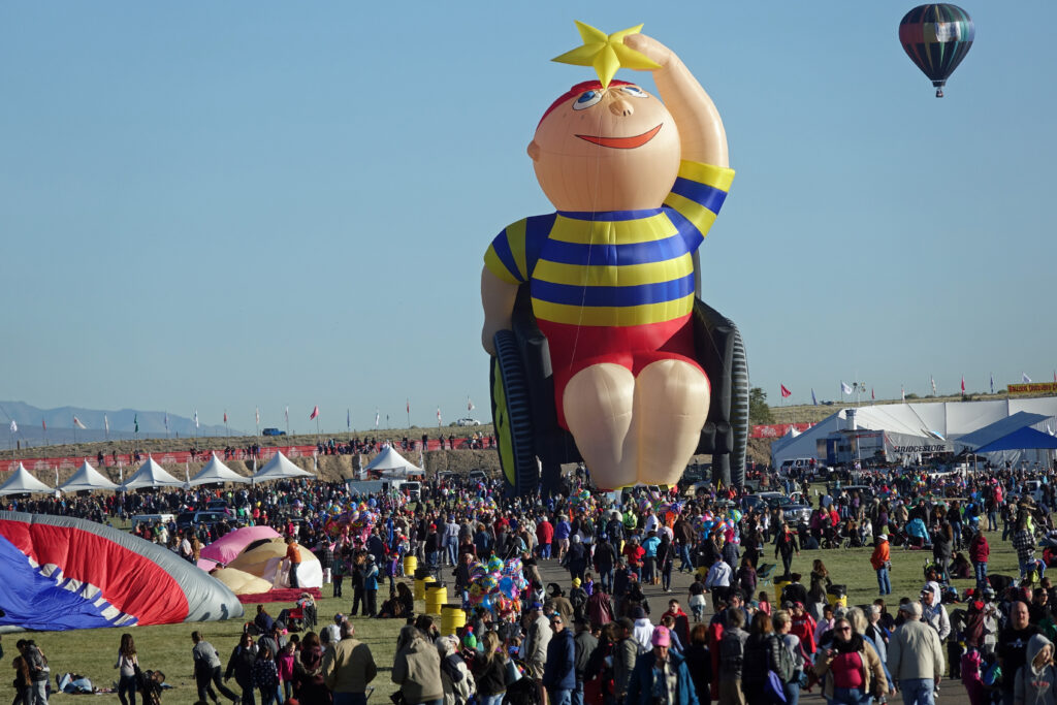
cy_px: 352
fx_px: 8809
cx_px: 528
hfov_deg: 6.9
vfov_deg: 4.6
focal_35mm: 300
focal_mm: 110.13
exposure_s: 1/1000
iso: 100
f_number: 4
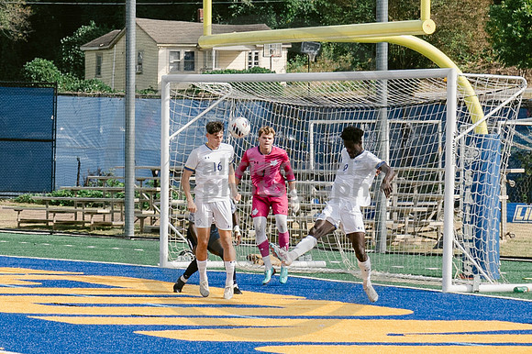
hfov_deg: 7.9
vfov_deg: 5.3
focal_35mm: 257
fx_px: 3794
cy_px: 188
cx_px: -121
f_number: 5.6
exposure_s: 1/2000
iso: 640
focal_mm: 64
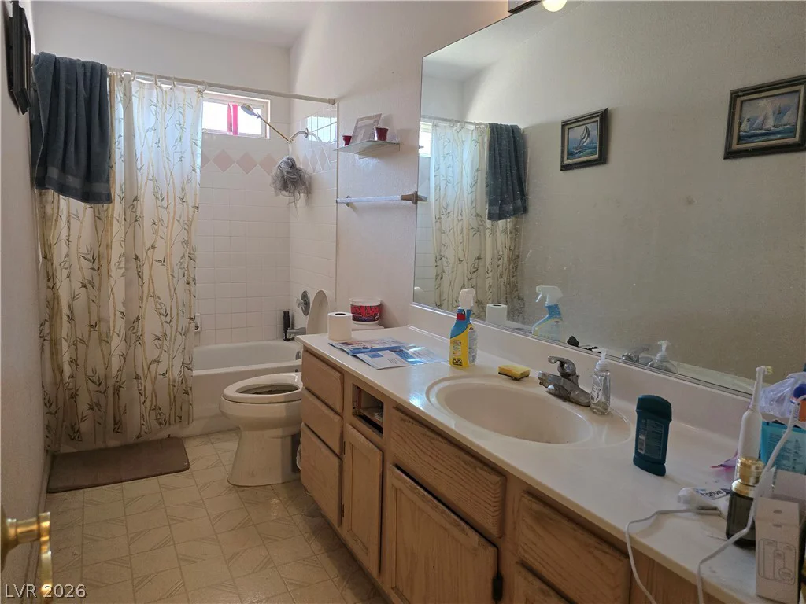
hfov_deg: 73.9
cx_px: 403
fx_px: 536
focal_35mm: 23
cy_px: 302
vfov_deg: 58.9
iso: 500
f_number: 1.7
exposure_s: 1/120
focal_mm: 6.3
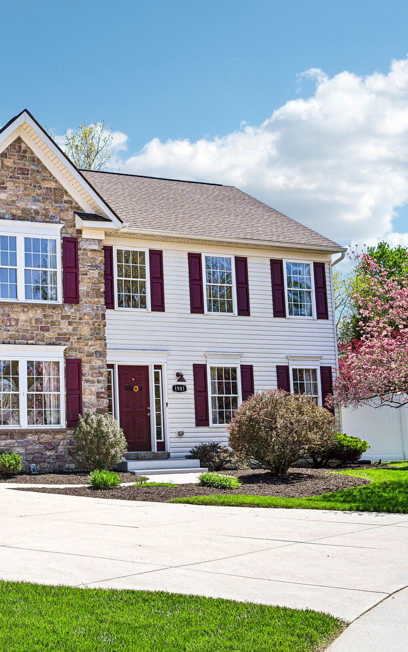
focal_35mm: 46
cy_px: 326
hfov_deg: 26.2
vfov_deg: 43.5
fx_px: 818
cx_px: -21
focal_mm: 30
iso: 800
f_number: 8
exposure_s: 1/1250
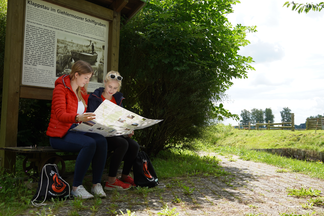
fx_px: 338
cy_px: 108
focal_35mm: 38
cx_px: 162
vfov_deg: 35.5
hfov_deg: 51.3
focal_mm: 25
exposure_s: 1/320
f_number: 4.5
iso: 100
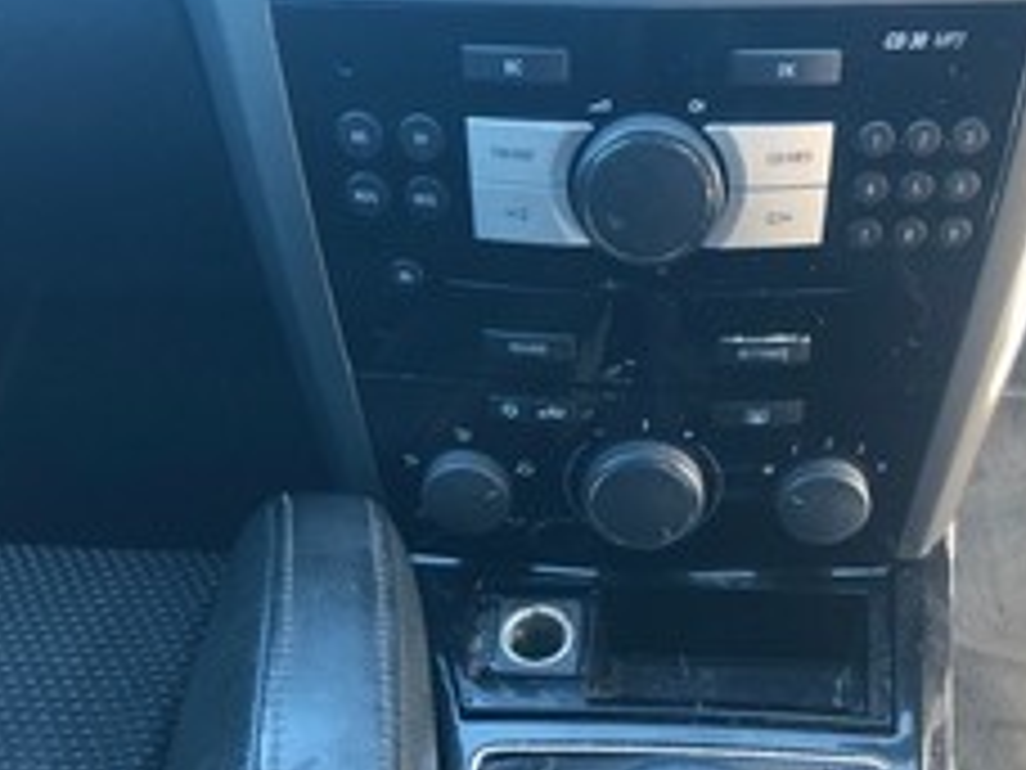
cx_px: 612
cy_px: 500
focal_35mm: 43
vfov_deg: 33.4
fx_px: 1274
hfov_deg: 43.6
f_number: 1.8
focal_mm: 4
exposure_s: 1/17
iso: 40
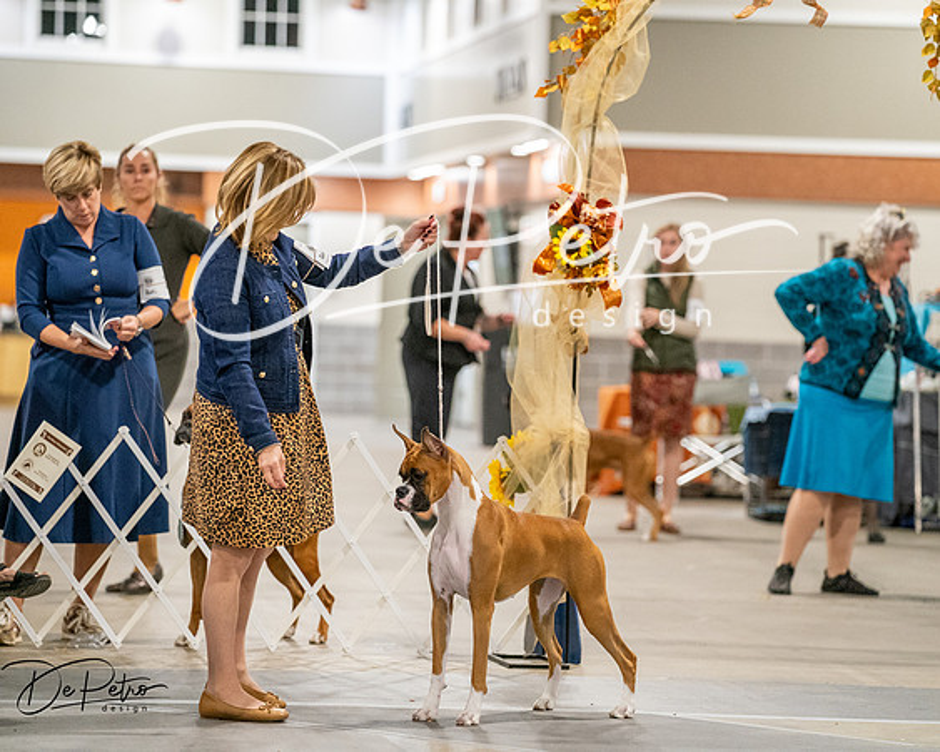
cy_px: 376
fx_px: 4823
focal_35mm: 173
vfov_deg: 8.9
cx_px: 470
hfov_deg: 11.1
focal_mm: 154
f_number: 3.5
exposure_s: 1/250
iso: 6400
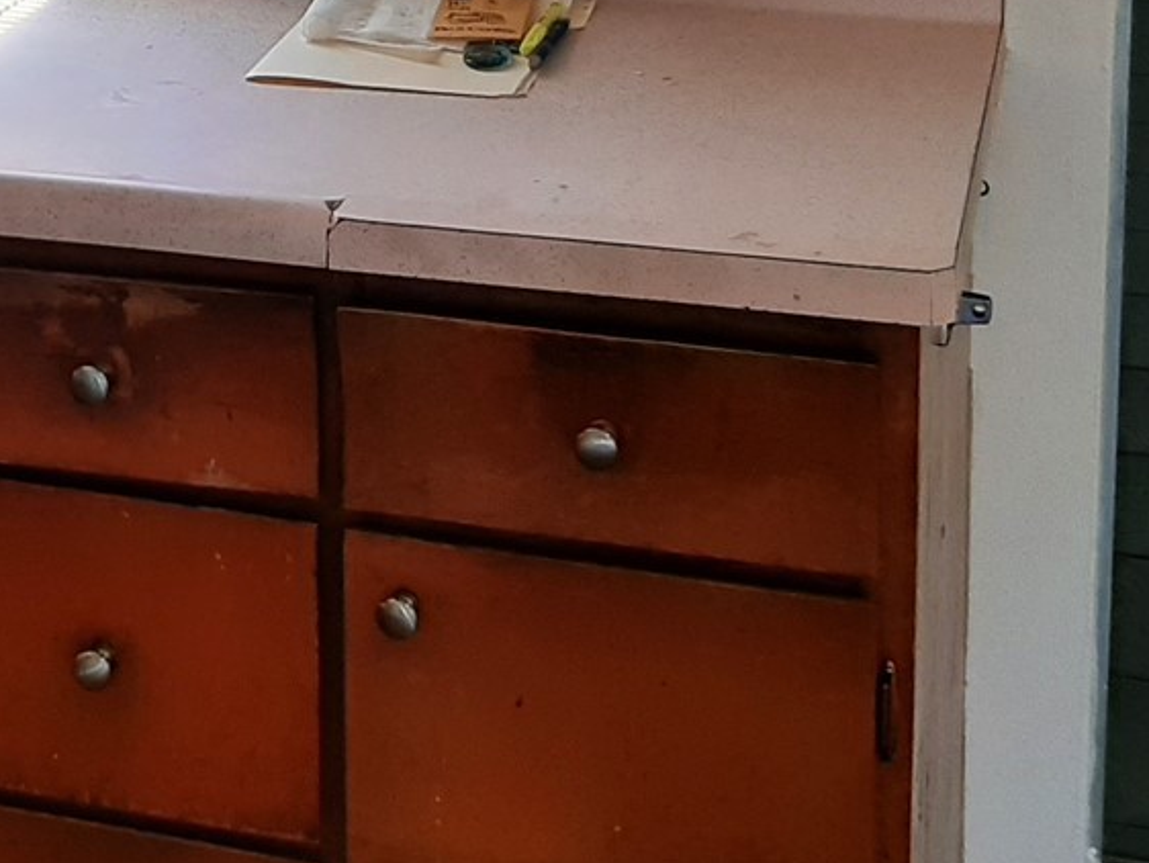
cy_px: -274
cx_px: 319
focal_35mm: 74
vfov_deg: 18.5
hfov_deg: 26.1
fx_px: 2457
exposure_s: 1/134
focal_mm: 3.93
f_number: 1.7
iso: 40
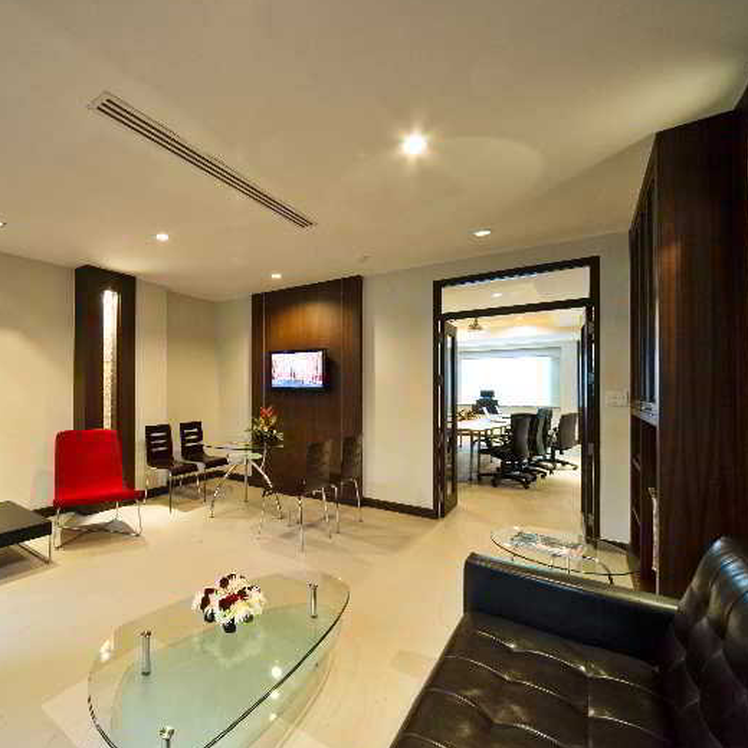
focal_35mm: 17
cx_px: 237
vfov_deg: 84.0
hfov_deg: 80.6
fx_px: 416
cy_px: 375
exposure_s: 1/5
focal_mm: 13
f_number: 13
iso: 800
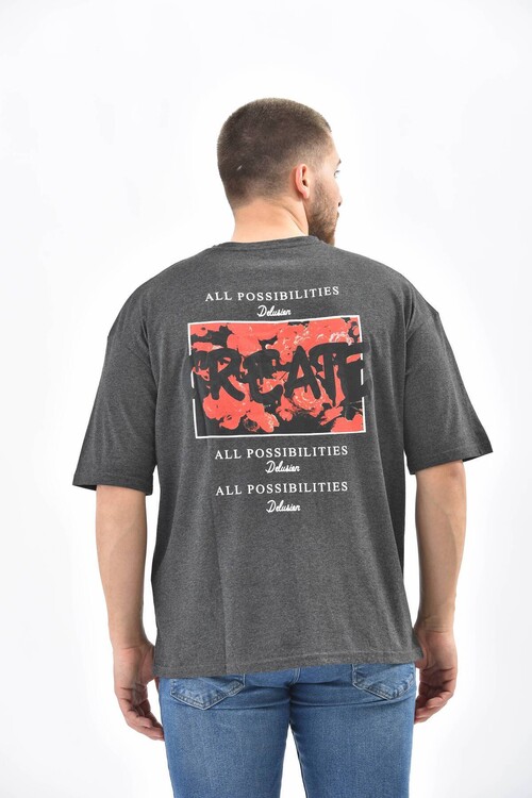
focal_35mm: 116
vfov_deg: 17.6
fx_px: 2571
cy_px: 399
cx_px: 266
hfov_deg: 11.8
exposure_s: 1/160
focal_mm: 116
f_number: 7.1
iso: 100
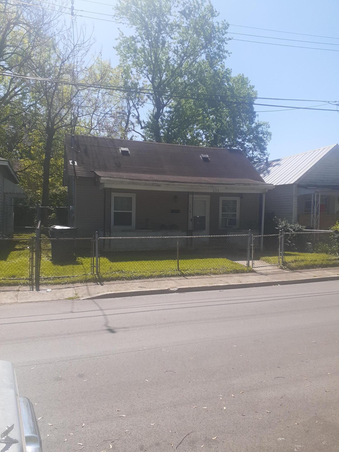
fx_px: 353
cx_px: 170
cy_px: 226
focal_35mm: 27
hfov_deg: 51.4
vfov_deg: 65.3
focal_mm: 3.6
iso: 40
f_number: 1.9
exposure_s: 1/1058
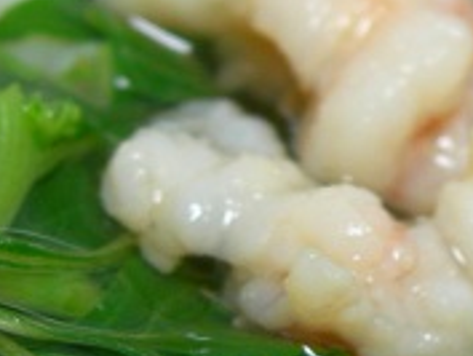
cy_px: 178
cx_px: 468
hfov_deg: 12.4
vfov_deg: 9.5
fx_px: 2147
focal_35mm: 157
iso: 50
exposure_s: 1/50.6
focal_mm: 7.8
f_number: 2.8
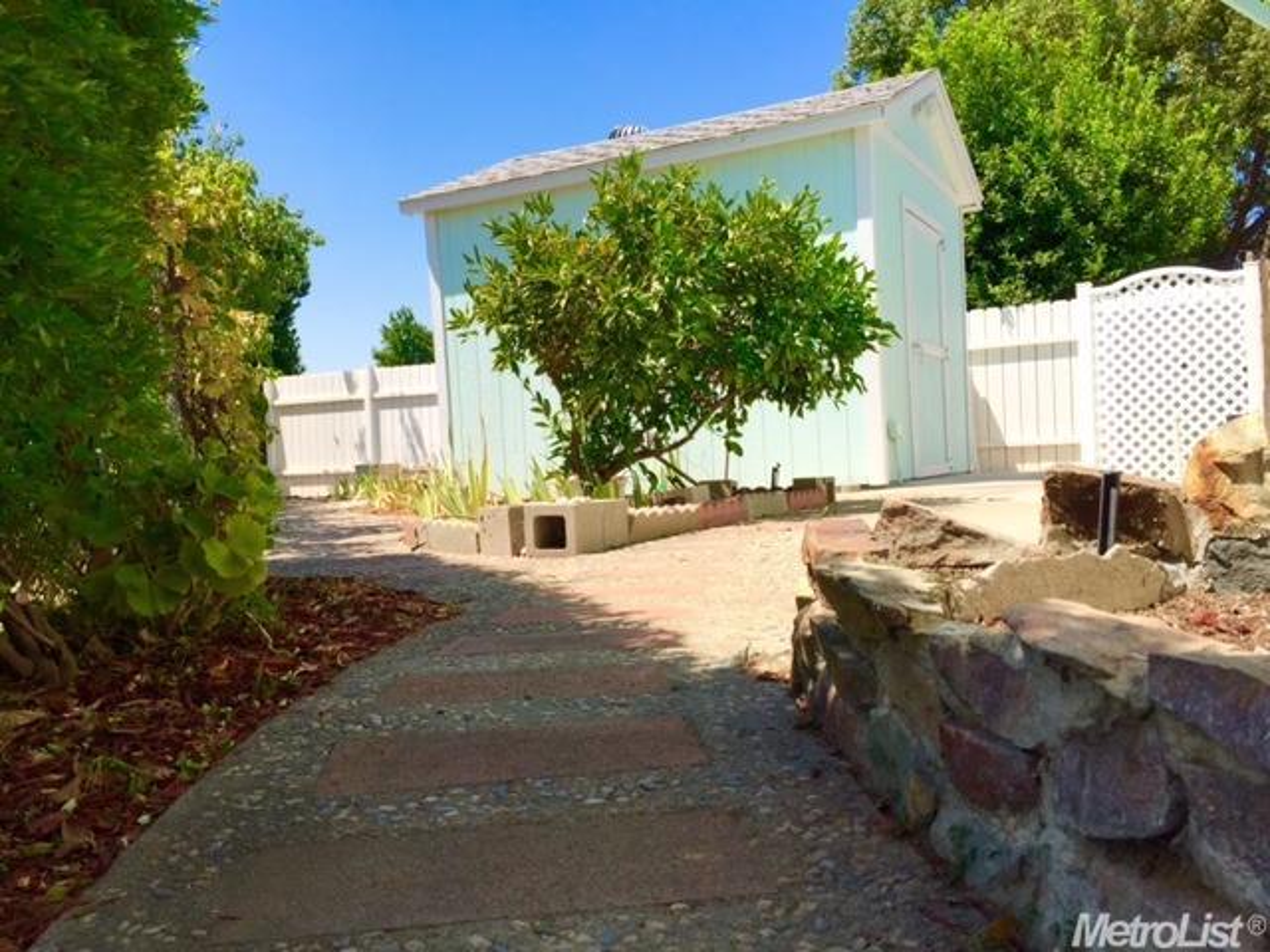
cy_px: 476
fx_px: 1064
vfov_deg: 48.2
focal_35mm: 29
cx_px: 635
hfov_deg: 61.7
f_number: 2.2
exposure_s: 1/1799
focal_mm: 4.15
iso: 32
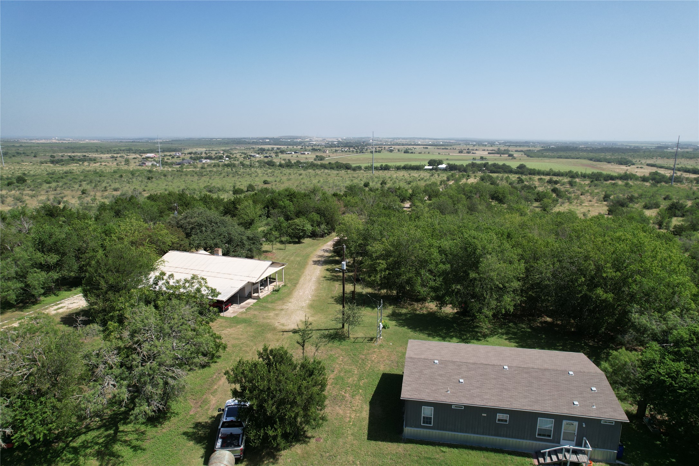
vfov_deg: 57.2
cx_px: 350
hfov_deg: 78.6
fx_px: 427
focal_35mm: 22
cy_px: 233
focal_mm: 8.38
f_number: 2.8
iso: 100
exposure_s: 1/2000
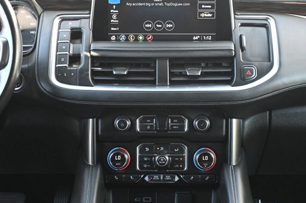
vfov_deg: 22.8
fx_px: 504
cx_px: 163
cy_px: 87
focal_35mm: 59
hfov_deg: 33.8
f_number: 5
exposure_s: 1/125
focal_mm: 31.5
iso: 3200
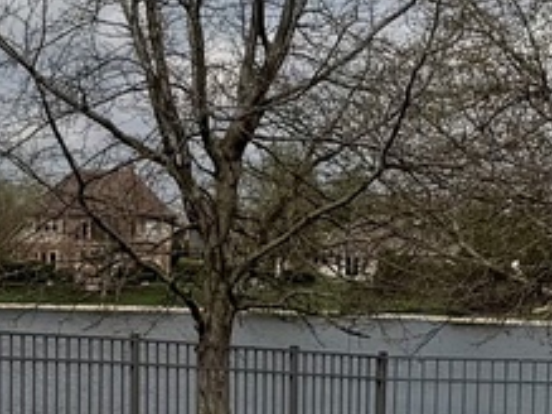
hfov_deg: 12.5
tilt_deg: -5.8
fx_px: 2518
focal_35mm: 158
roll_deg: -0.4
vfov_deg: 9.3
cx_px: 166
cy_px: 495
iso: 80
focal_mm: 6.76
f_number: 1.78
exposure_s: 1/11905
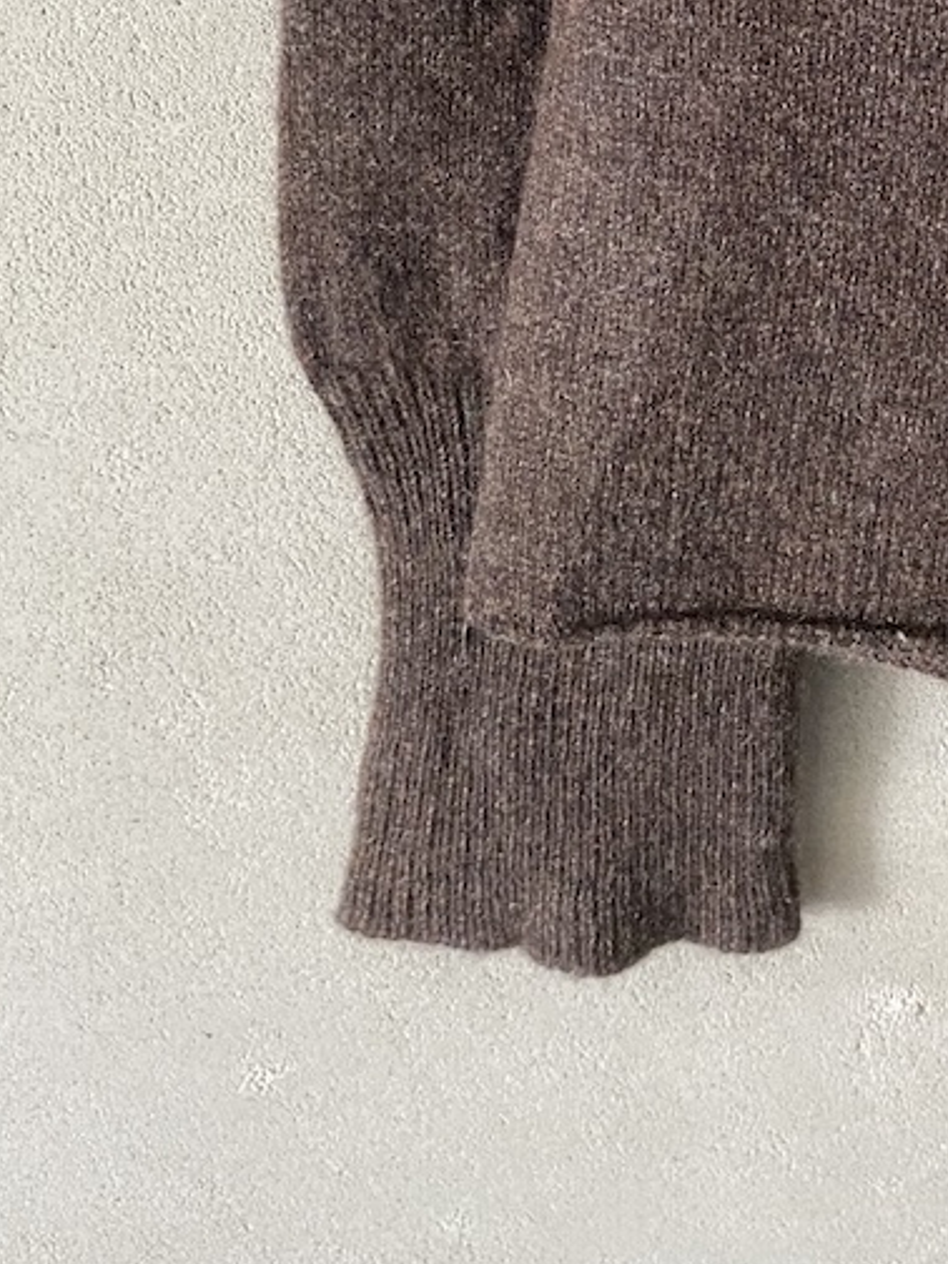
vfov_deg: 33.7
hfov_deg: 25.6
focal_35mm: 55
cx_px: 890
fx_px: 2008
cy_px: 209
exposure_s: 1/60
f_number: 1.8
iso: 400
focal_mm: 4.25
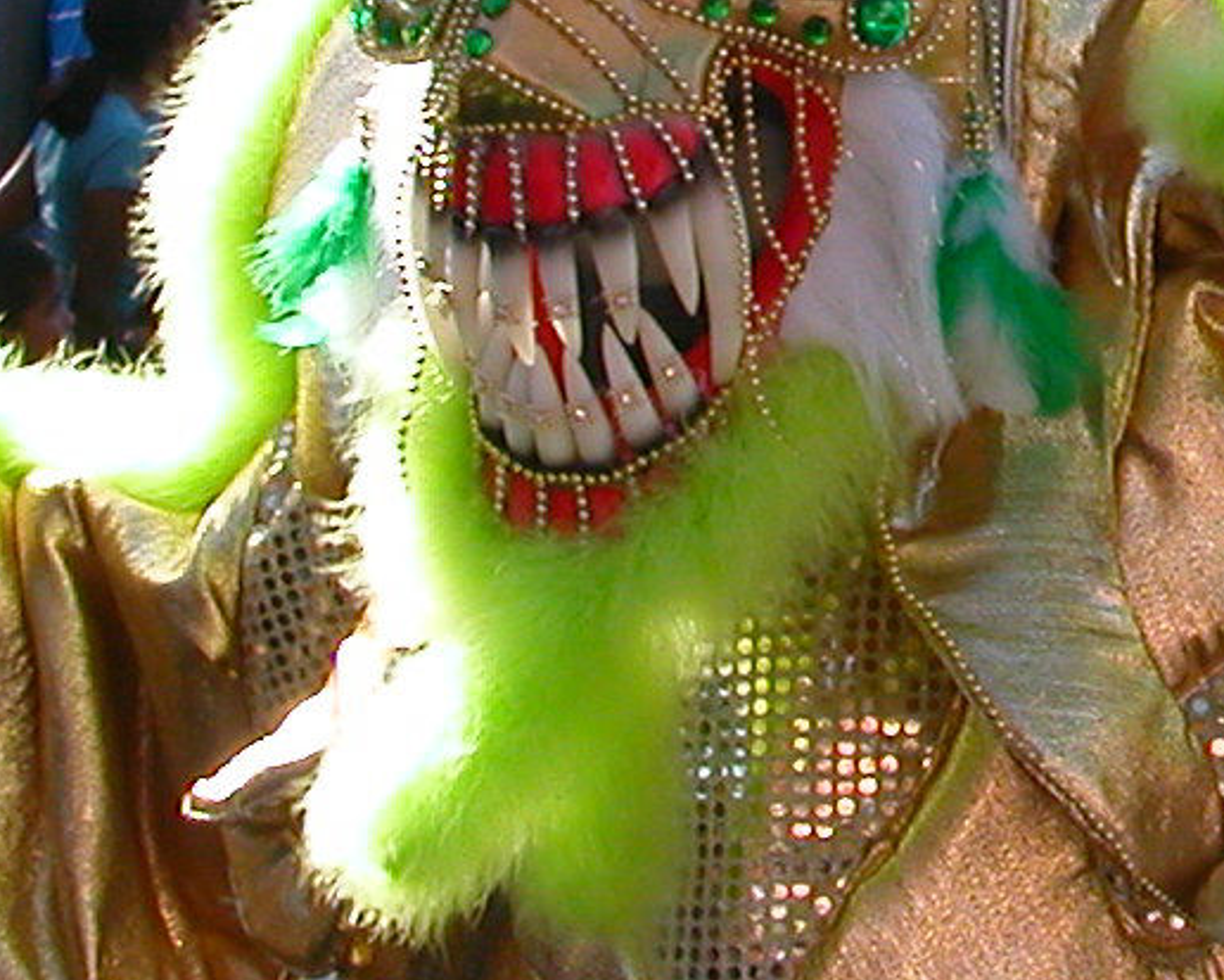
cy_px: 50
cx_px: 1468
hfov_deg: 16.4
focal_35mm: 112
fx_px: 4058
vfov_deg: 13.6
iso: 100
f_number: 4.5
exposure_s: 1/223
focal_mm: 5.6
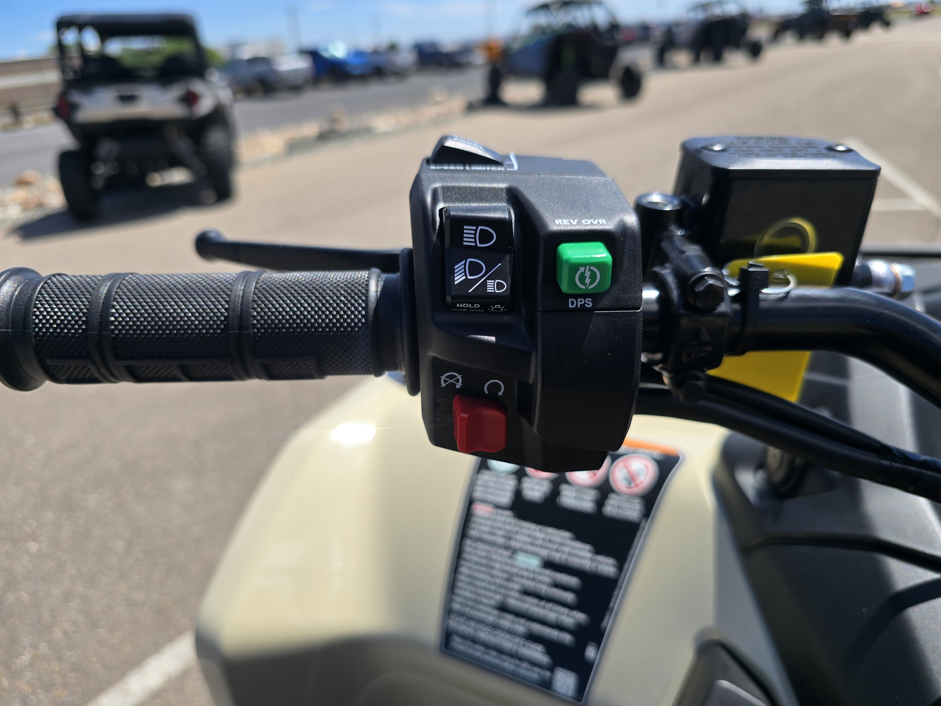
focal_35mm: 23
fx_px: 625
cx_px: 470
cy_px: 353
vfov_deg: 58.9
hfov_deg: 73.9
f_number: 1.7
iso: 12
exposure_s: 1/606
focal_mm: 6.3
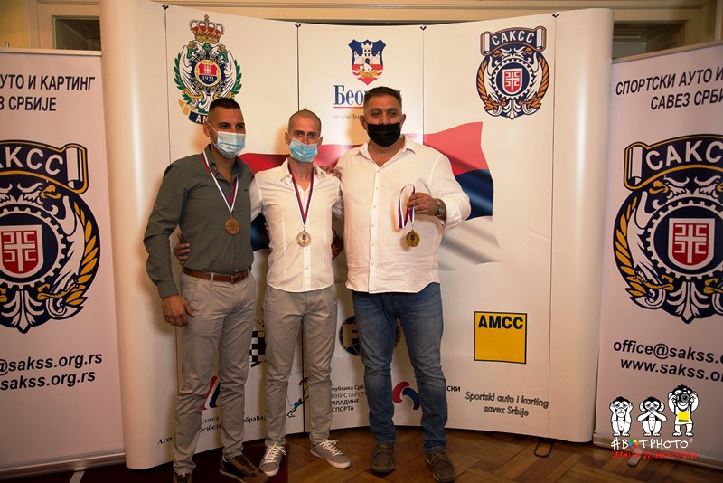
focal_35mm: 31
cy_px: 242
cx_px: 362
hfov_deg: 60.3
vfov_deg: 42.4
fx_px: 623
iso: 800
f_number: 4
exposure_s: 1/60
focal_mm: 31
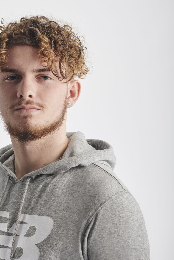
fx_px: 616
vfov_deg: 23.8
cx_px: 42
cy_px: 167
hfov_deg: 16.0
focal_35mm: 85
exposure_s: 1/250
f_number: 8
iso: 640
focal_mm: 50
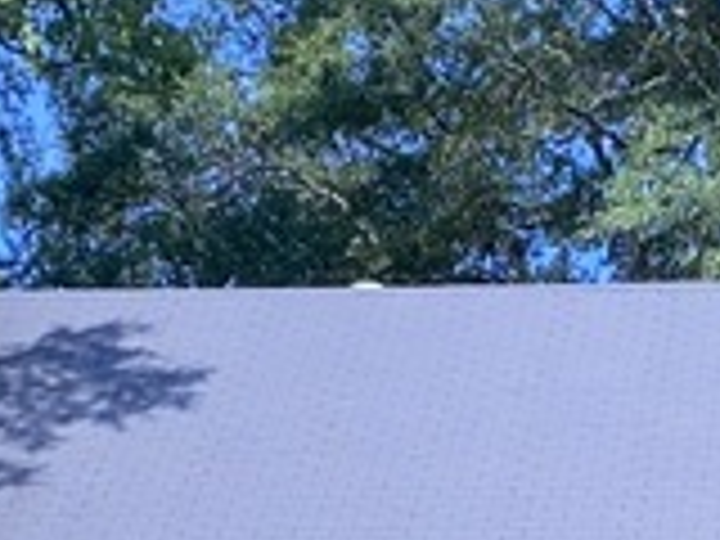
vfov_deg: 11.0
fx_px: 2704
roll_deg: -1.5
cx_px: 544
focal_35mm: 130
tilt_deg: +5.2
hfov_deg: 15.1
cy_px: 824
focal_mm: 4.25
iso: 32
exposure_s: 1/1866
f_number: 1.8
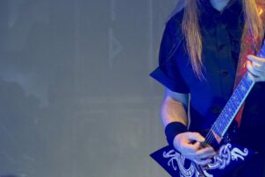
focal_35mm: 194
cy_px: -27
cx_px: 254
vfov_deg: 7.0
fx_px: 1431
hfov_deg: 10.5
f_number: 4.5
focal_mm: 51
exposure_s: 1/160
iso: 640
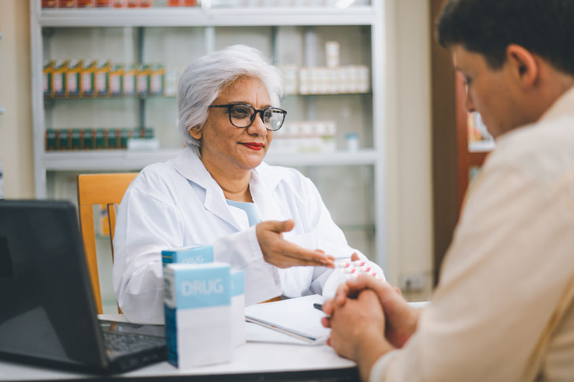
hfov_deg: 39.6
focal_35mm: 50
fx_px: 797
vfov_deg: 27.0
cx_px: 287
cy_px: 191
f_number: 2
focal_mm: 50
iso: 280
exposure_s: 1/250
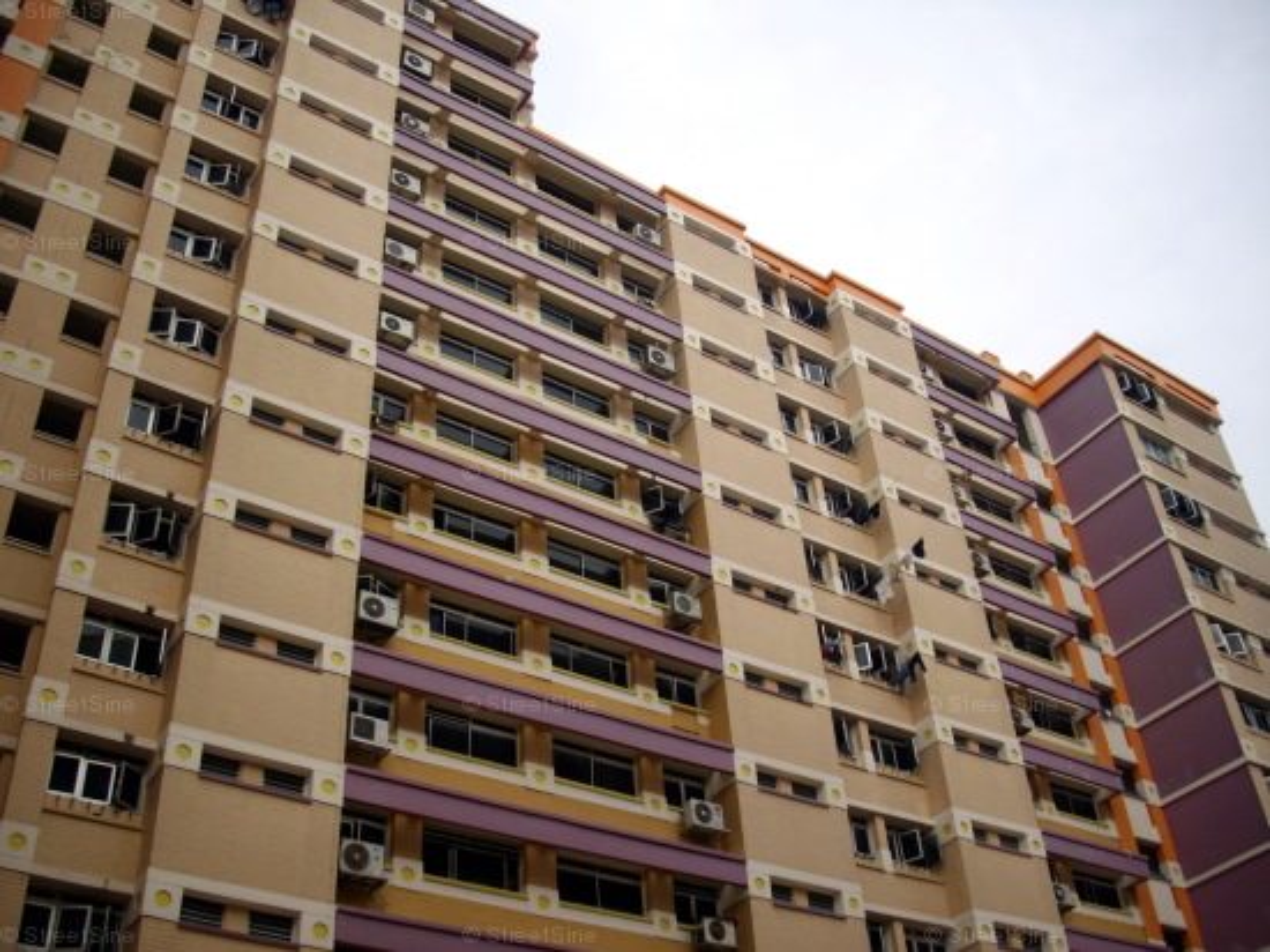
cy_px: 476
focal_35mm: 37
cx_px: 635
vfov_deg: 38.6
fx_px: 1357
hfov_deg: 50.2
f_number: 5.6
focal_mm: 6.2
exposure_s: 1/200
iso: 80
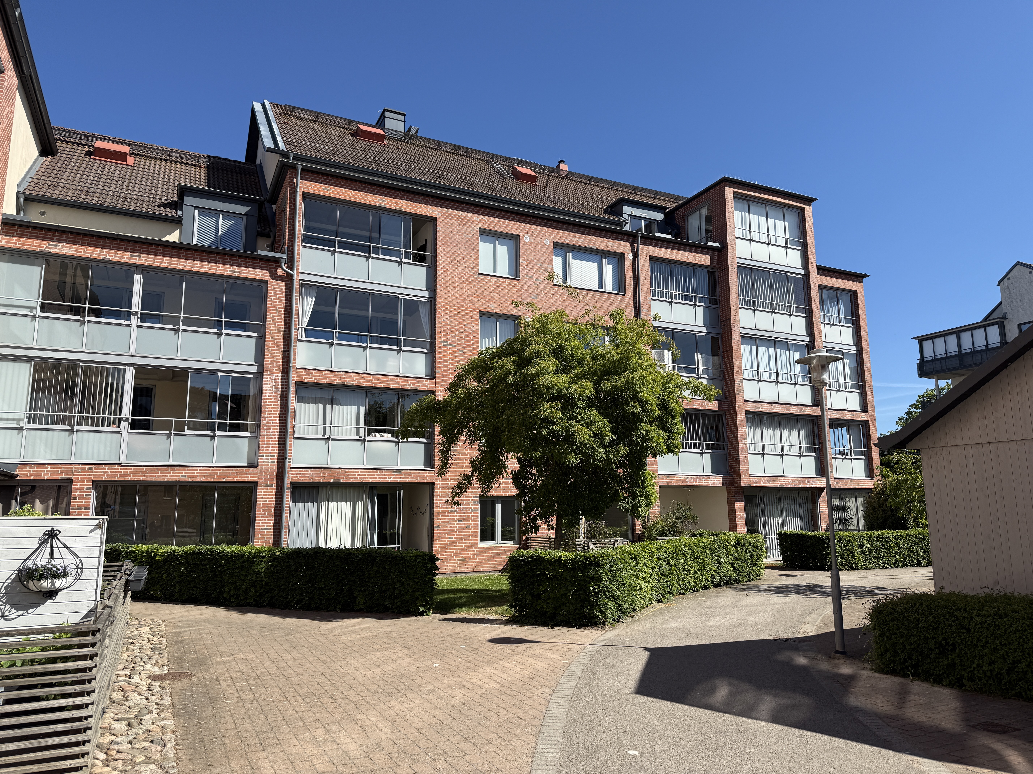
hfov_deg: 71.6
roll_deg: +0.5
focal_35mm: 24
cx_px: 516
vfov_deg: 56.8
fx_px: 716
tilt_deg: +10.4
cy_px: 387
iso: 80
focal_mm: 6.76
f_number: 1.78
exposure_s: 1/4405
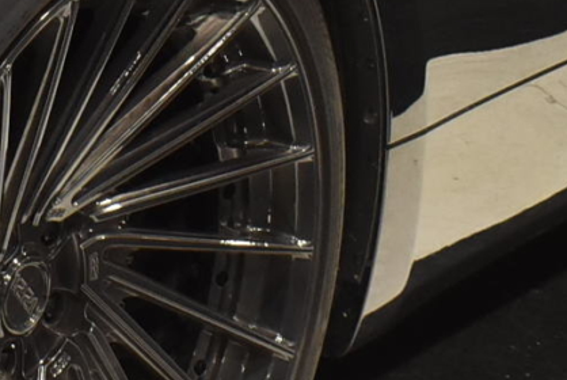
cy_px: -174
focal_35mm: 211
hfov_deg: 9.5
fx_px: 3329
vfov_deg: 6.5
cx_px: -217
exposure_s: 1/40
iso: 800
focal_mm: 23
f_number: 8
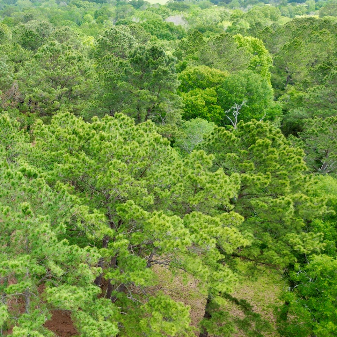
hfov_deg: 34.6
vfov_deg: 37.1
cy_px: 230
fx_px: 496
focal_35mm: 45
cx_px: 12
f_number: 1.7
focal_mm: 6.72
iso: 200
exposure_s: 1/1000
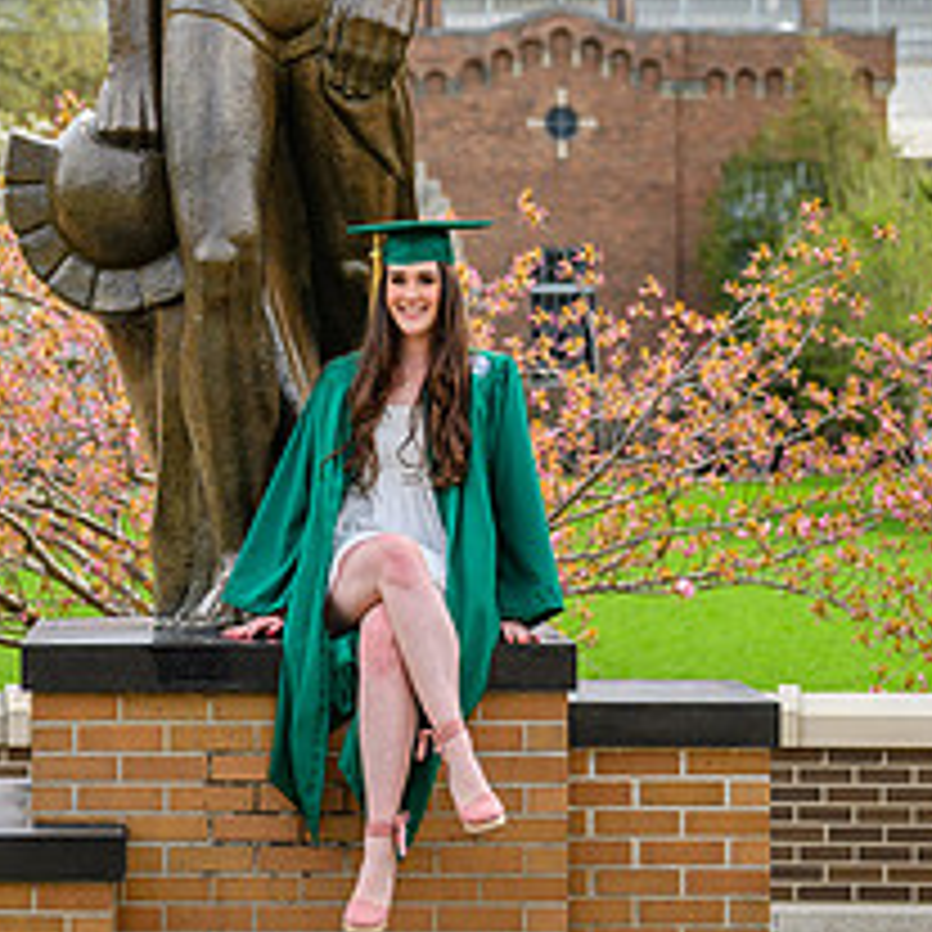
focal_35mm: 194
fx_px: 5909
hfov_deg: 9.0
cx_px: 142
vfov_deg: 9.0
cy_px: 144
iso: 400
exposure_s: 1/2000
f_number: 4
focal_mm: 75
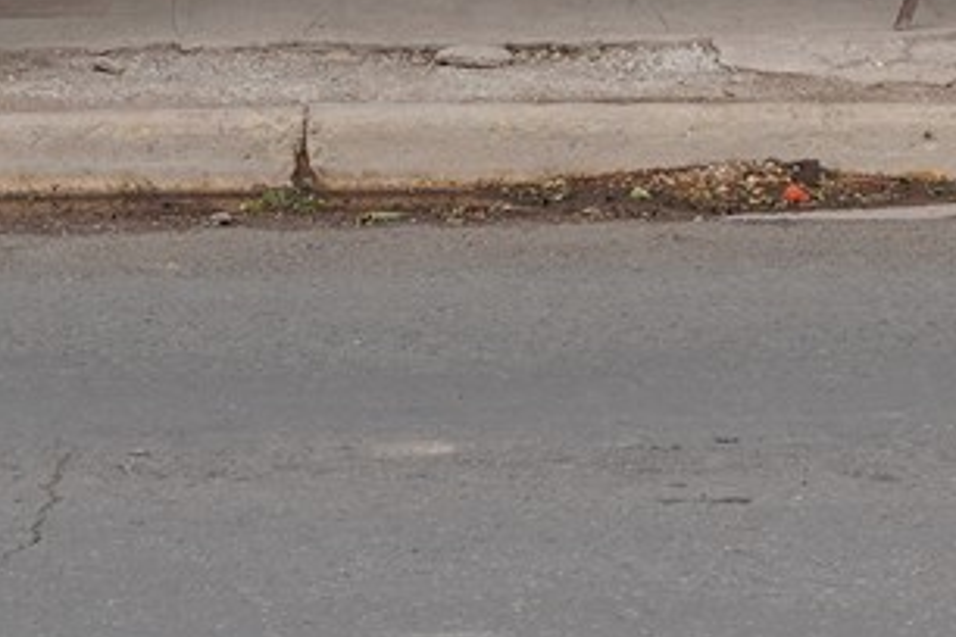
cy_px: -965
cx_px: 637
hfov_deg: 9.5
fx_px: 5736
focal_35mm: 216
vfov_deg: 6.1
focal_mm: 33
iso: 400
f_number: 7.1
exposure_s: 1/100
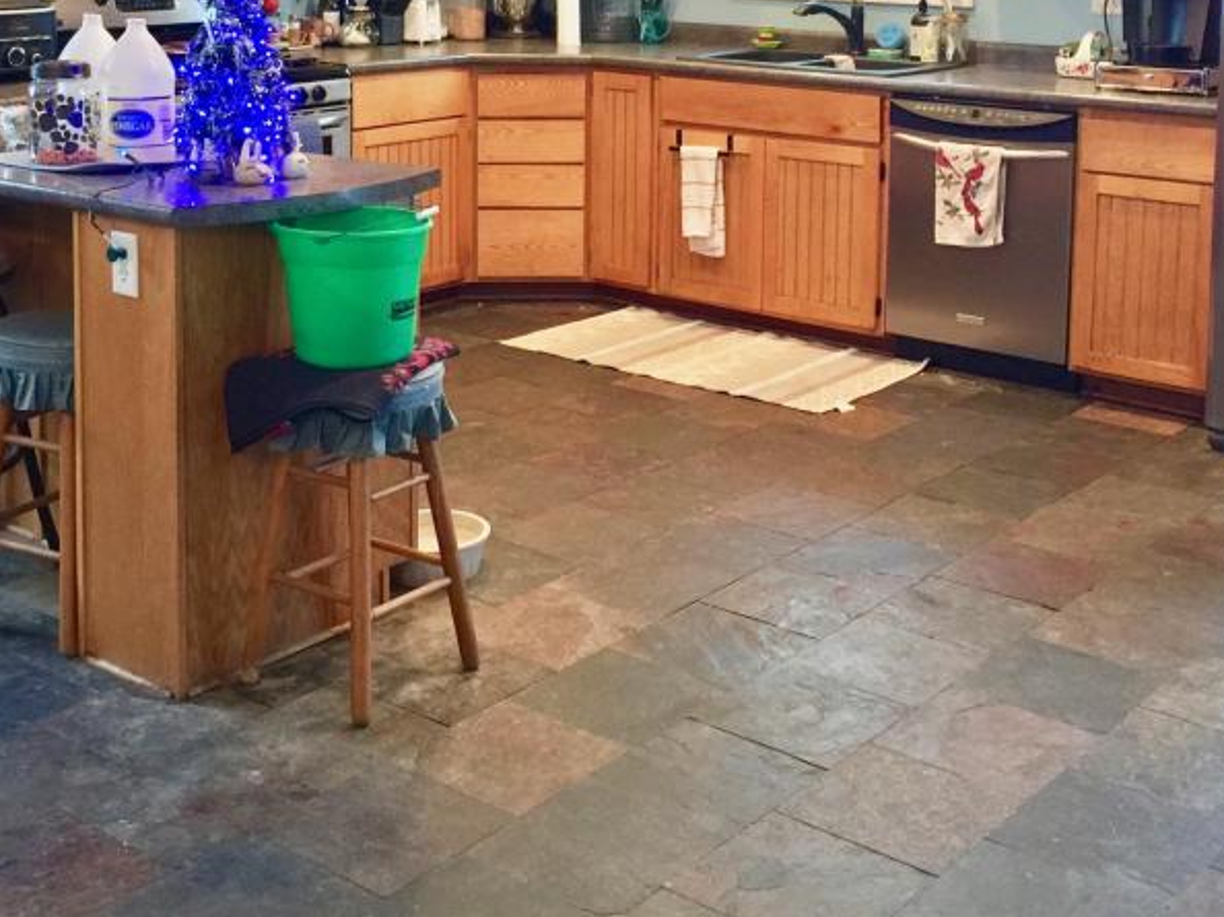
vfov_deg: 28.3
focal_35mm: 50
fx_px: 1767
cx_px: 593
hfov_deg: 38.2
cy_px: 146
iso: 100
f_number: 2.2
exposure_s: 1/15
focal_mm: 4.15
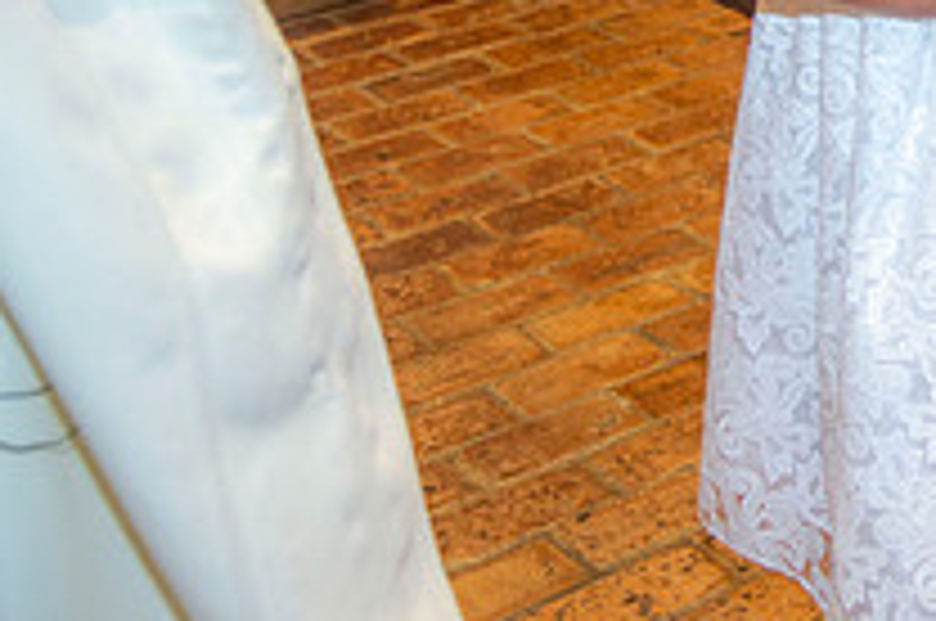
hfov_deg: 20.3
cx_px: 1076
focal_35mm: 95
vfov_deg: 14.0
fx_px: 2466
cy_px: -86
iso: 1600
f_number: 4.5
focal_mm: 34
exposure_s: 1/125
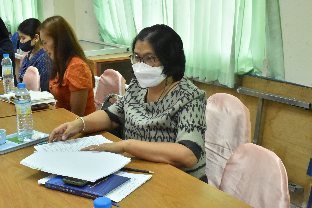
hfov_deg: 37.9
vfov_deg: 25.8
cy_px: 104
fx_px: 455
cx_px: 156
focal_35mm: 52
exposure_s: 1/20
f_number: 18
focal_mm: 35
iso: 3200
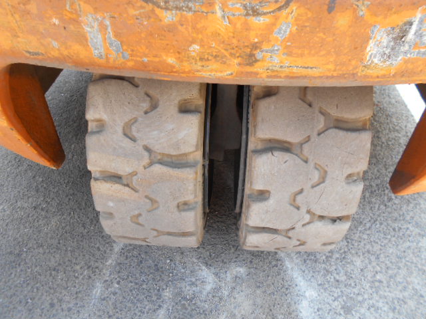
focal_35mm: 26
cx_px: 213
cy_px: 160
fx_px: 320
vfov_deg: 53.1
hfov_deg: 67.3
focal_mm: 4.6
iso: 80
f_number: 3.2
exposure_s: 1/80
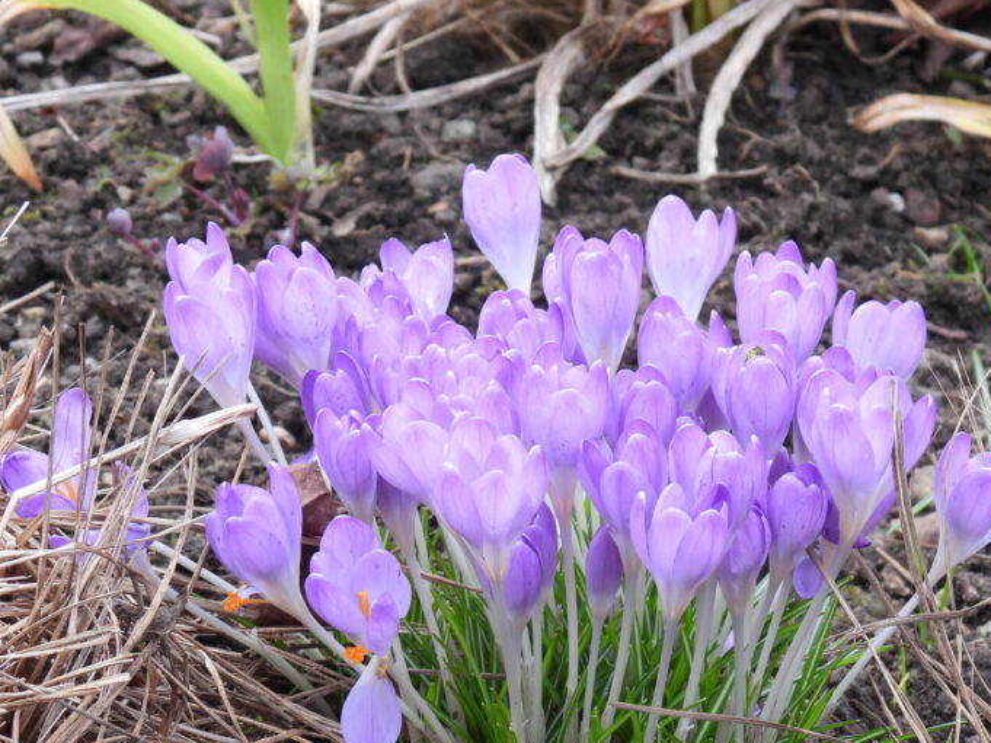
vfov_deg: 9.4
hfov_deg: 12.5
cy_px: 520
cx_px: 629
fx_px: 4521
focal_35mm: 158
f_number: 4
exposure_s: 1/125
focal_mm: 18.7
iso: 100
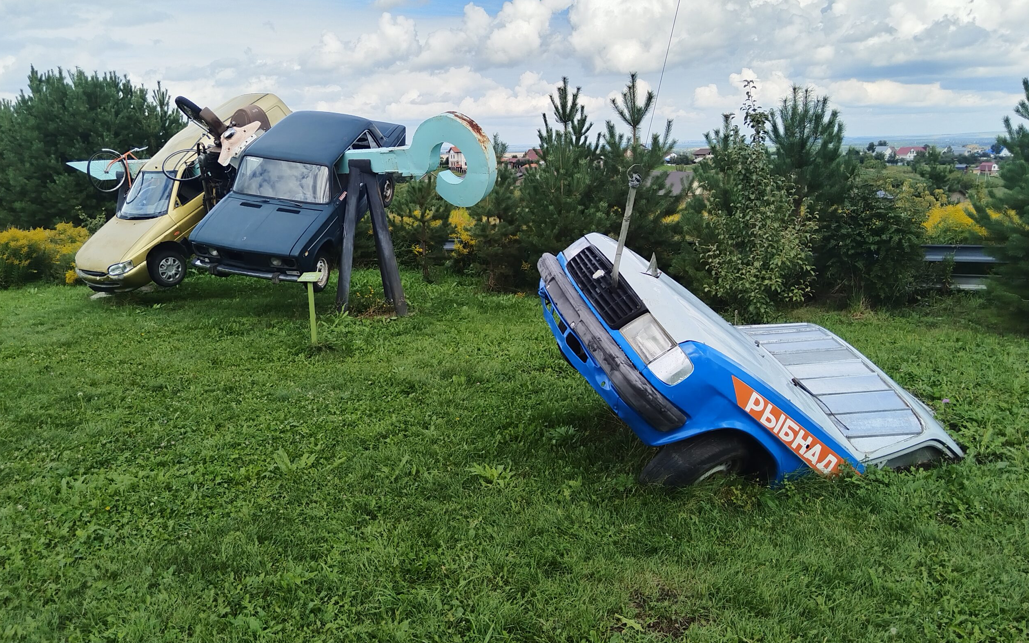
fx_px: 785
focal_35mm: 28
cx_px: 518
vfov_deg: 44.5
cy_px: 305
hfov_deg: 66.5
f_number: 1.9
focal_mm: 4.95
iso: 100
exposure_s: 1/575
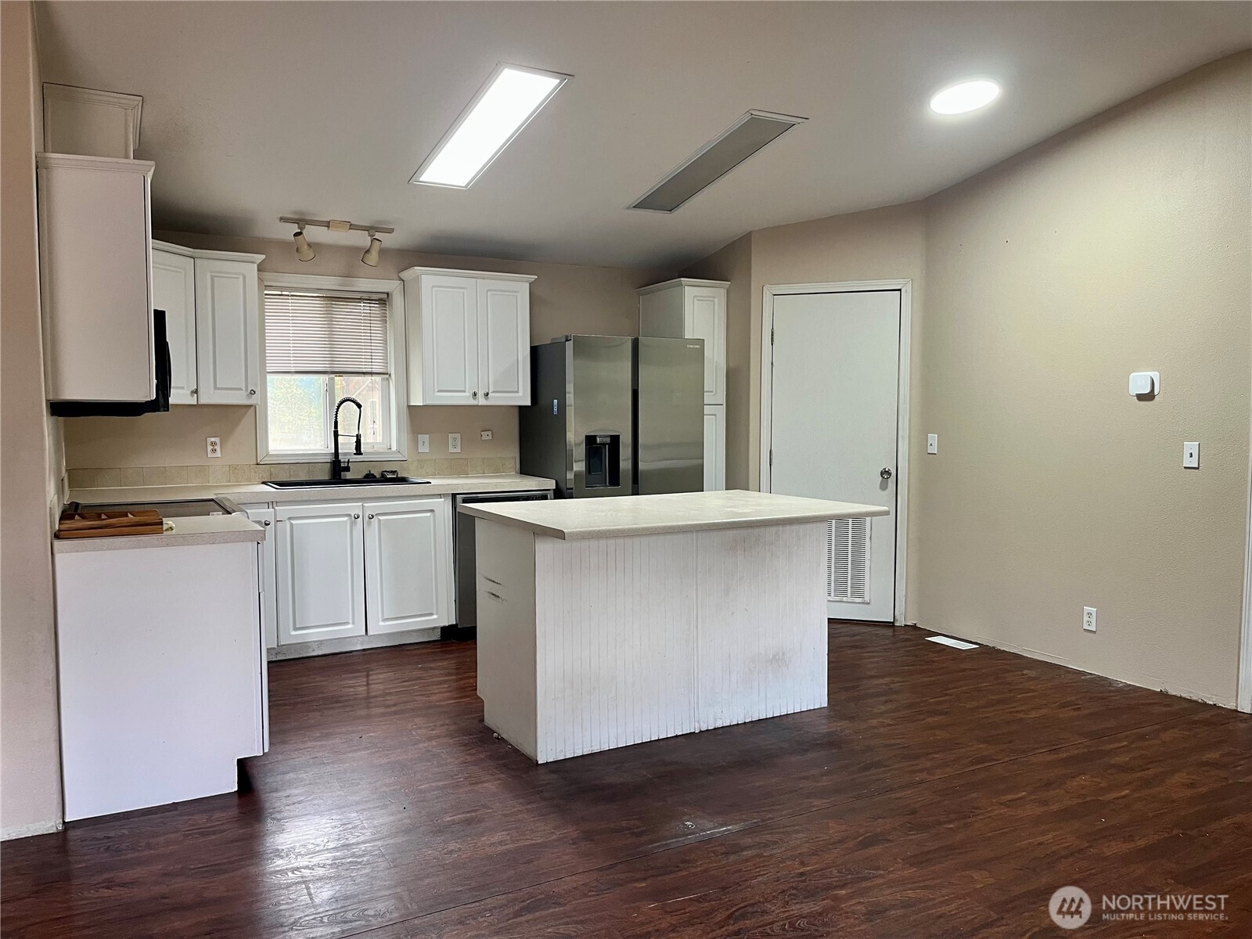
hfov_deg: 67.3
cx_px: 626
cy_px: 470
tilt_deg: -3.8
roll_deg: +0.8
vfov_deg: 53.1
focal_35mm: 26
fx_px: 940
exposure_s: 1/60
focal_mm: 5.1
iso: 100
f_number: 1.6
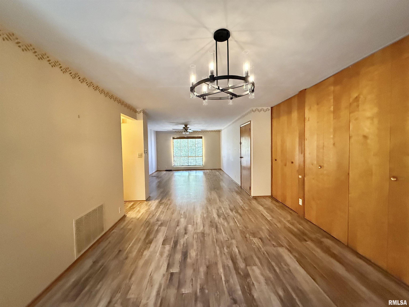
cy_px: 154
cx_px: 204
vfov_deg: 85.7
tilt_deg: -1.4
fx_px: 165
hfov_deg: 102.1
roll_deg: +1.3
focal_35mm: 14
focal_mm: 2.22
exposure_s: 1/60
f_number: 2.2
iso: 1250
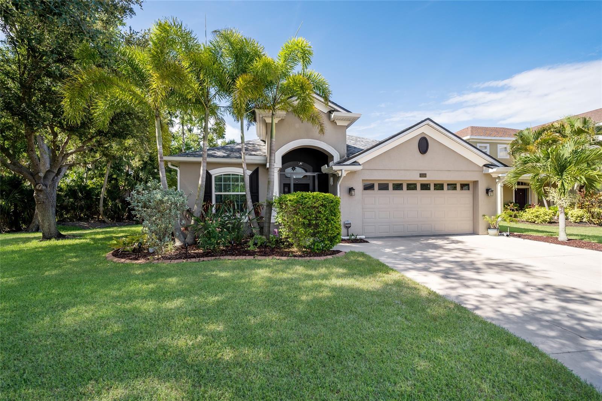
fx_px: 234
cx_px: 301
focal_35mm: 14
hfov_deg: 104.3
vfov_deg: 81.2
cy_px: 200
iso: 80
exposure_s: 1/200
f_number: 5
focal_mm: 14
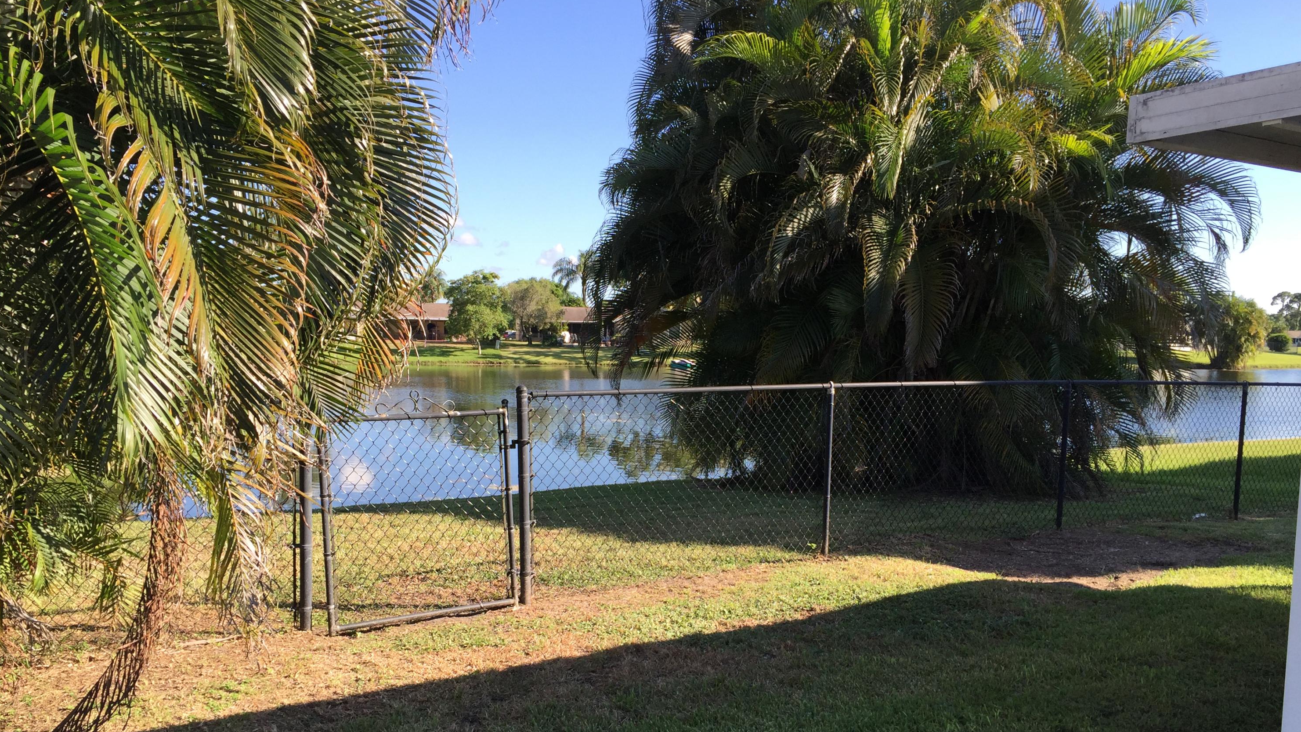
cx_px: 657
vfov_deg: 36.4
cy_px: 475
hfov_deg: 61.0
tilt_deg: -3.9
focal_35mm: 32
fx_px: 1104
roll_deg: -2.3
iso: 32
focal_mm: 4.15
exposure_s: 1/670
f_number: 2.2
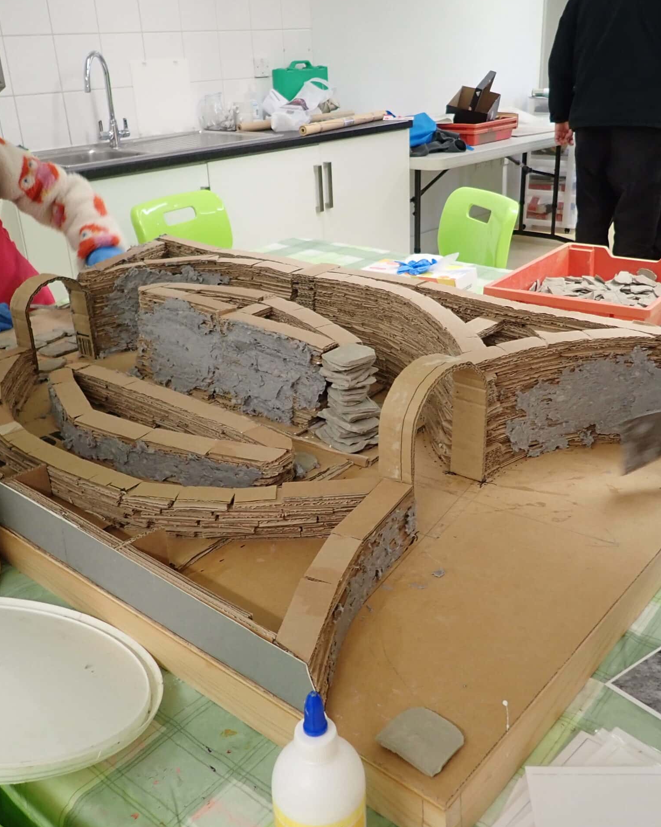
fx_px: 807
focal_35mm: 33
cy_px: 413
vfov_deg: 54.2
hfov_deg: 44.5
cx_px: 348
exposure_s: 1/50
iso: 200
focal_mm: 4.5
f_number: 2
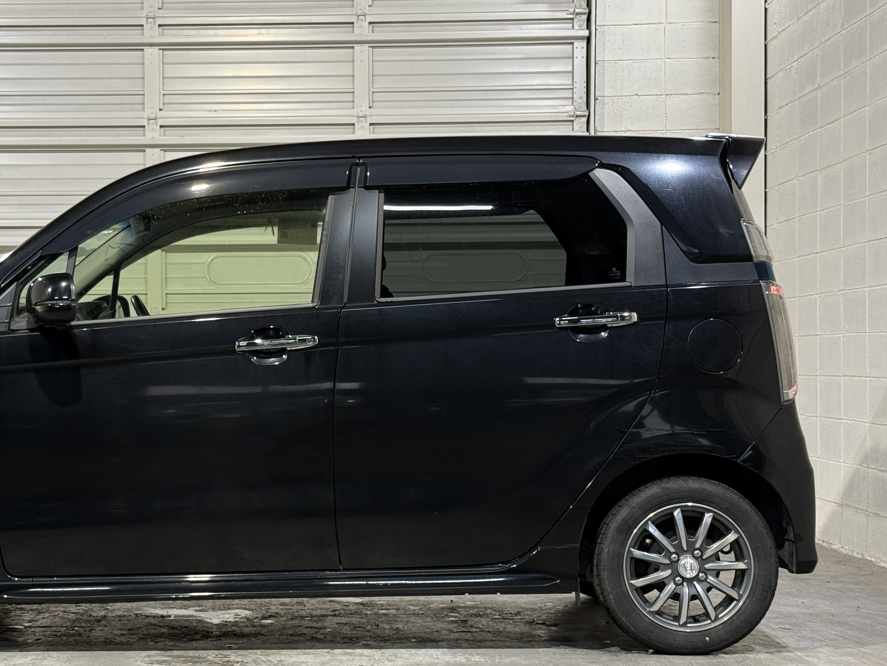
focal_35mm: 70
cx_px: 277
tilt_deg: -0.6
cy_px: 390
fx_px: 1794
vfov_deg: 21.0
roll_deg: +0.4
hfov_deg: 27.6
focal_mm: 6.76
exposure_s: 1/60
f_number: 1.78
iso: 160
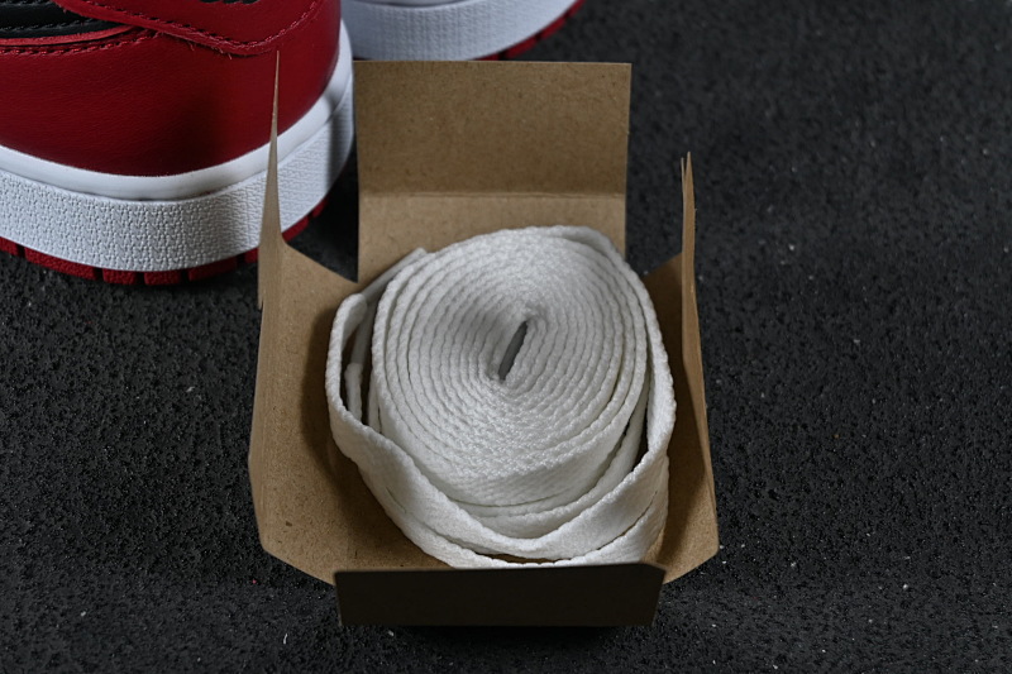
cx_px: 506
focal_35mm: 75
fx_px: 2108
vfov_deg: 18.2
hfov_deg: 27.0
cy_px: 337
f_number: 6.3
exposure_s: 1/160
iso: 400
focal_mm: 50
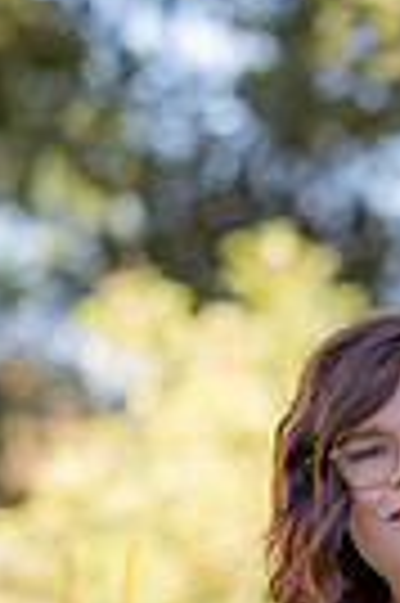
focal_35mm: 286
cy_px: 508
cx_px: 440
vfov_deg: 7.2
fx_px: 4779
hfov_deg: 4.8
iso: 100
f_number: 1.8
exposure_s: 1/800
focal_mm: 85
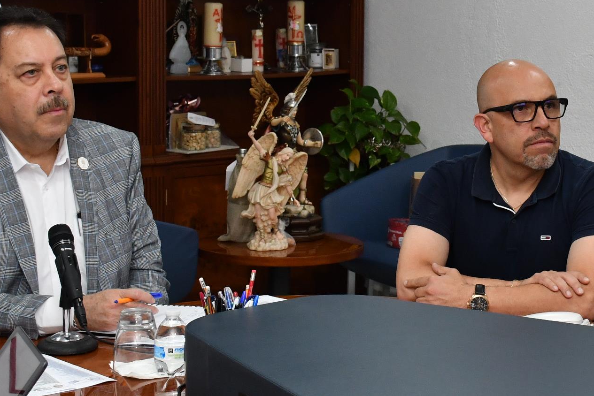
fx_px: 1452
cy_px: 123
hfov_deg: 22.9
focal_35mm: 88
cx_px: 438
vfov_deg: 15.5
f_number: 5.6
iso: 1000
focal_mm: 27
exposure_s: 1/125
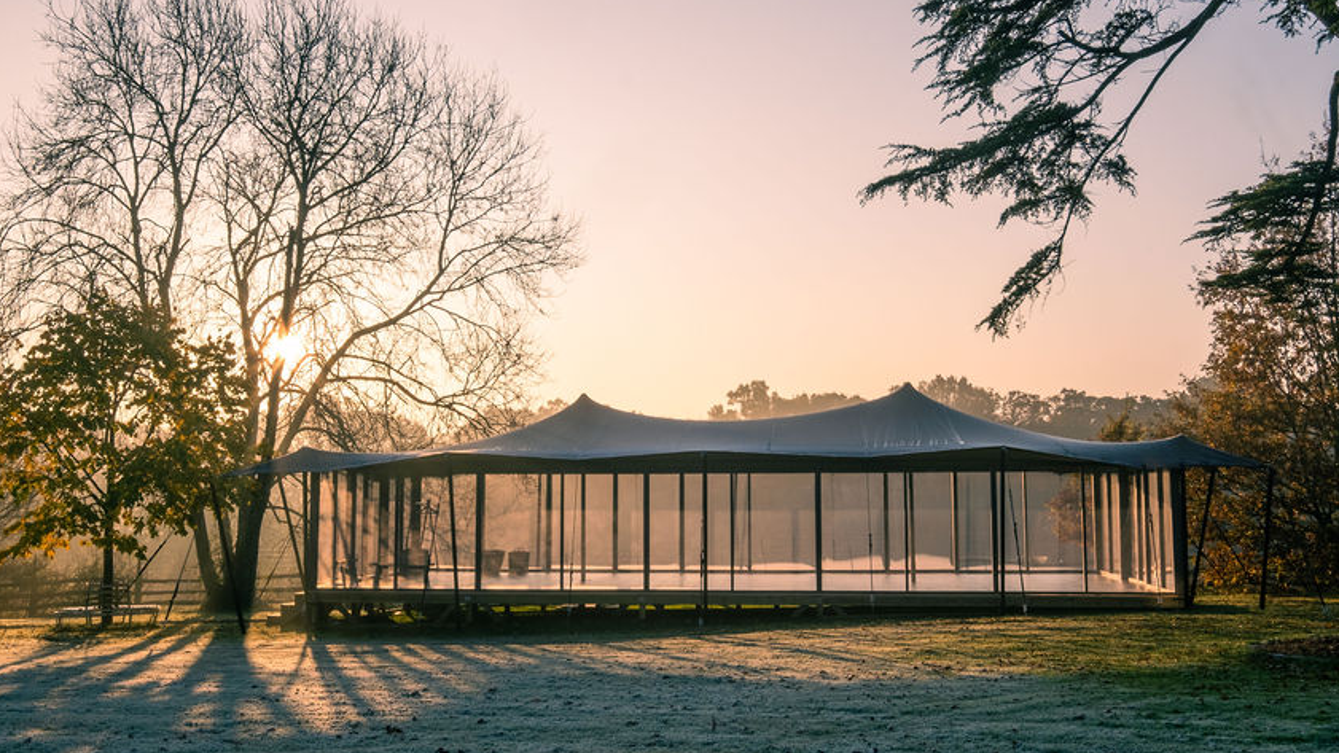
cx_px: 669
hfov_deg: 54.0
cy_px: 339
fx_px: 1314
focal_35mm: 37
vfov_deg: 32.0
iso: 200
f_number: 16
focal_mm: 19.1
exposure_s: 1/120
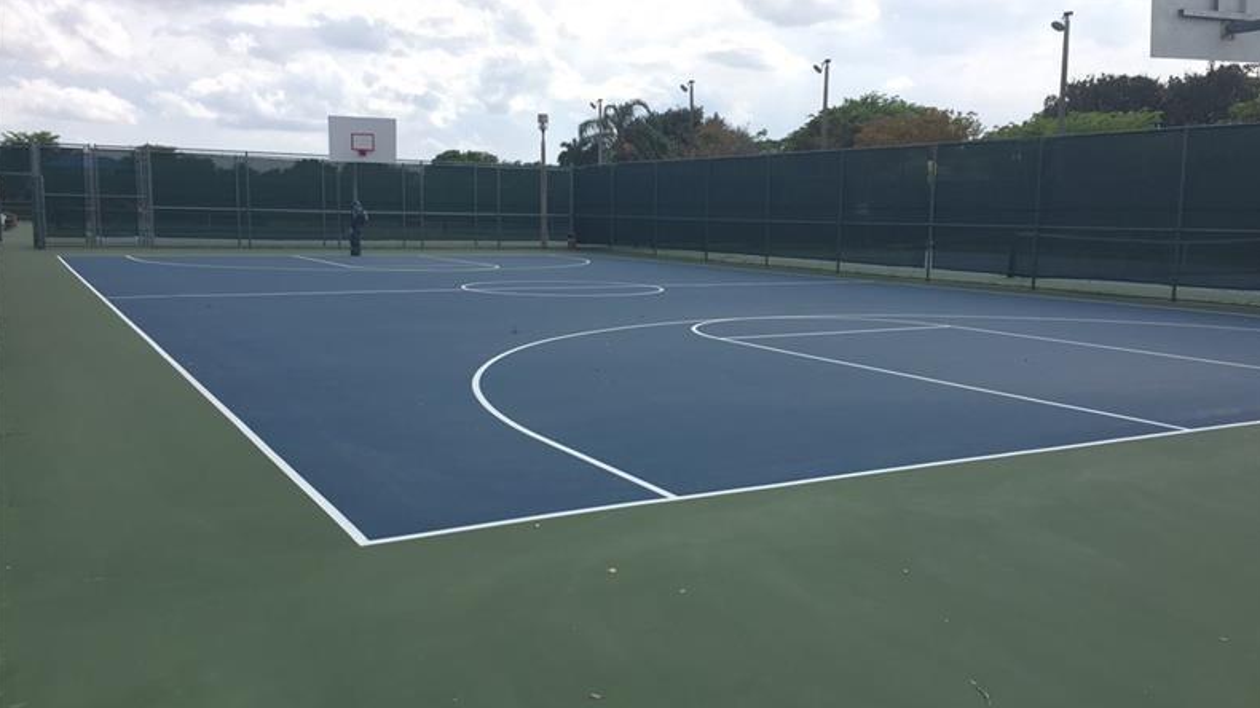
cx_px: 632
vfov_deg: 36.7
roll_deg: -0.9
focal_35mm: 32
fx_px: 1069
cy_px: 348
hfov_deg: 61.0
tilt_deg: -7.2
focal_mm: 4.15
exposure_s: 1/682
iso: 32
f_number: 2.2
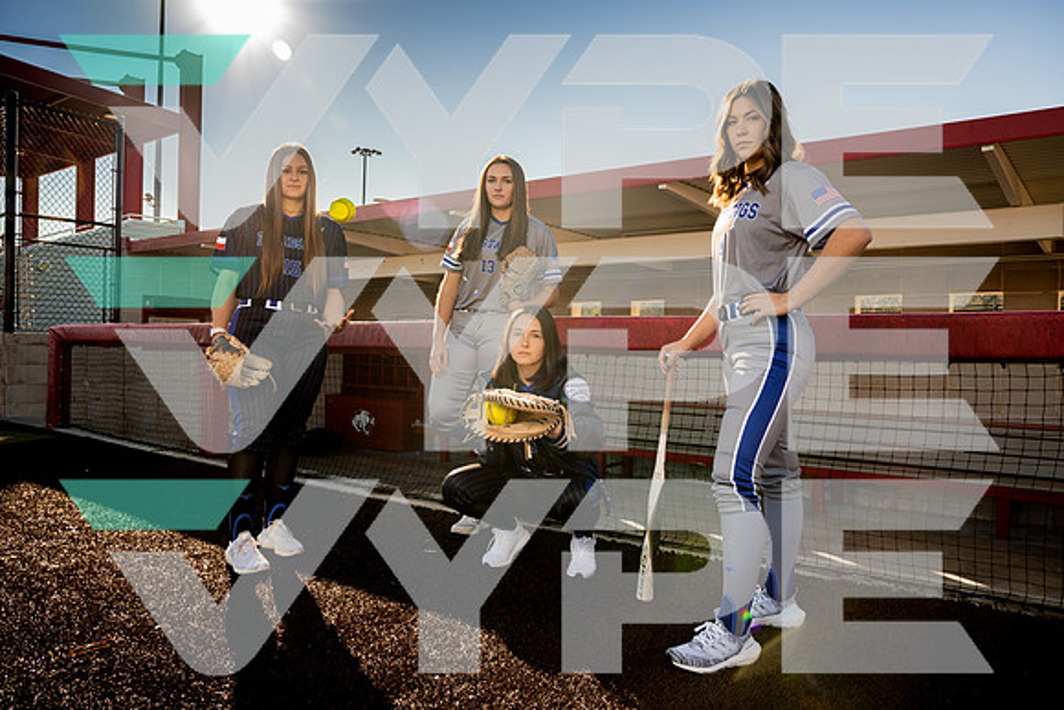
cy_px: 355
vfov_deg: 48.0
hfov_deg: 67.4
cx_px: 532
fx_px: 798
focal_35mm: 27
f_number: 6.3
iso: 125
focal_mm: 27
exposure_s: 1/250
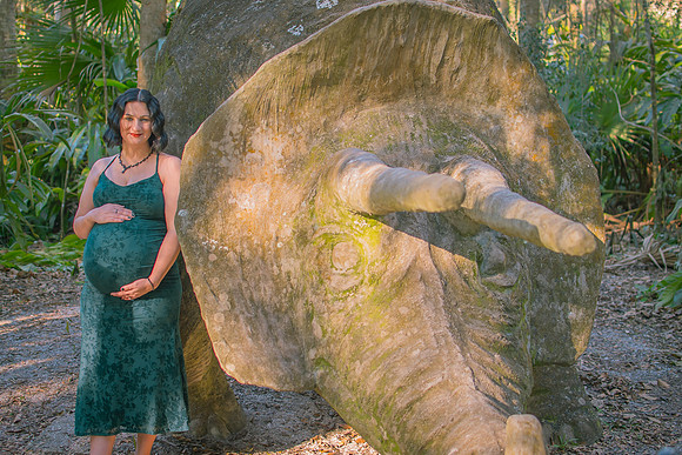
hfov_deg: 36.2
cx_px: 347
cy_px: 216
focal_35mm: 55
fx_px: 1043
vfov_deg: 24.6
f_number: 2.5
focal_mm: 35
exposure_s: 1/250
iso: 200
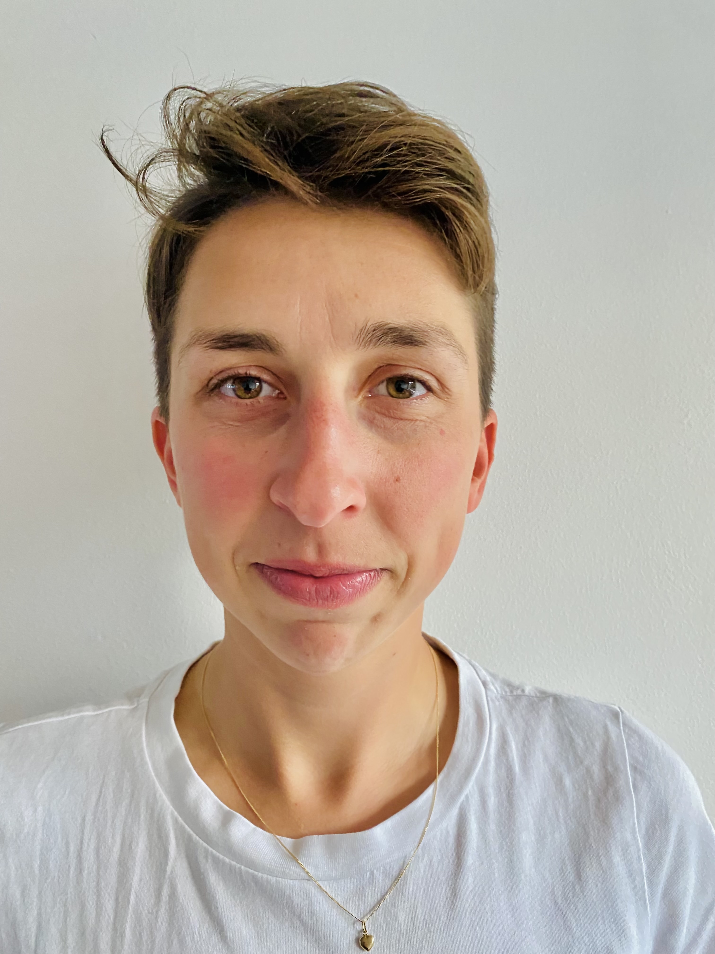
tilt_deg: -1.3
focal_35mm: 26
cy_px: 477
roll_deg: -1.0
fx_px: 716
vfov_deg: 67.3
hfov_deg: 53.1
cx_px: 358
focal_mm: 4.25
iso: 640
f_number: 1.8
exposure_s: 1/36
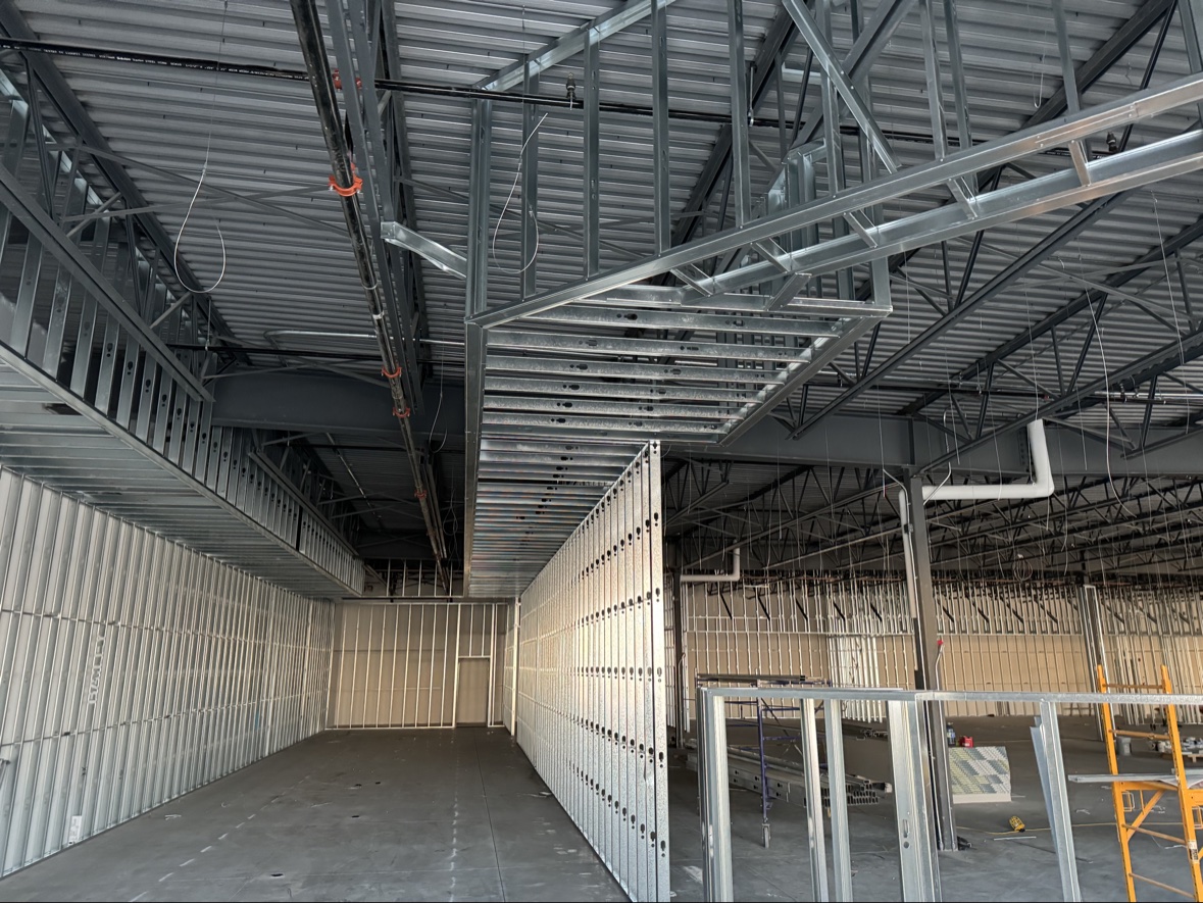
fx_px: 834
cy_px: 452
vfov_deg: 56.8
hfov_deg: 71.6
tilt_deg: +16.9
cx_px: 602
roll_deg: -1.8
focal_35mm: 24
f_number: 1.78
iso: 800
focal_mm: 6.76
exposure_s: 1/60
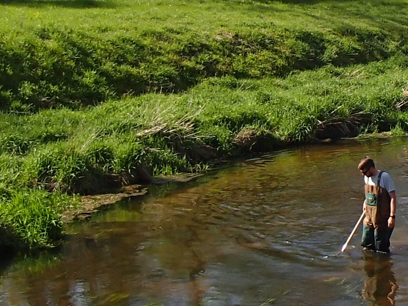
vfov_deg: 14.8
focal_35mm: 100
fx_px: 1179
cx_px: 463
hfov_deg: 18.8
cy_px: 102
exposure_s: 1/500
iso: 100
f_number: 3.9
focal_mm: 5
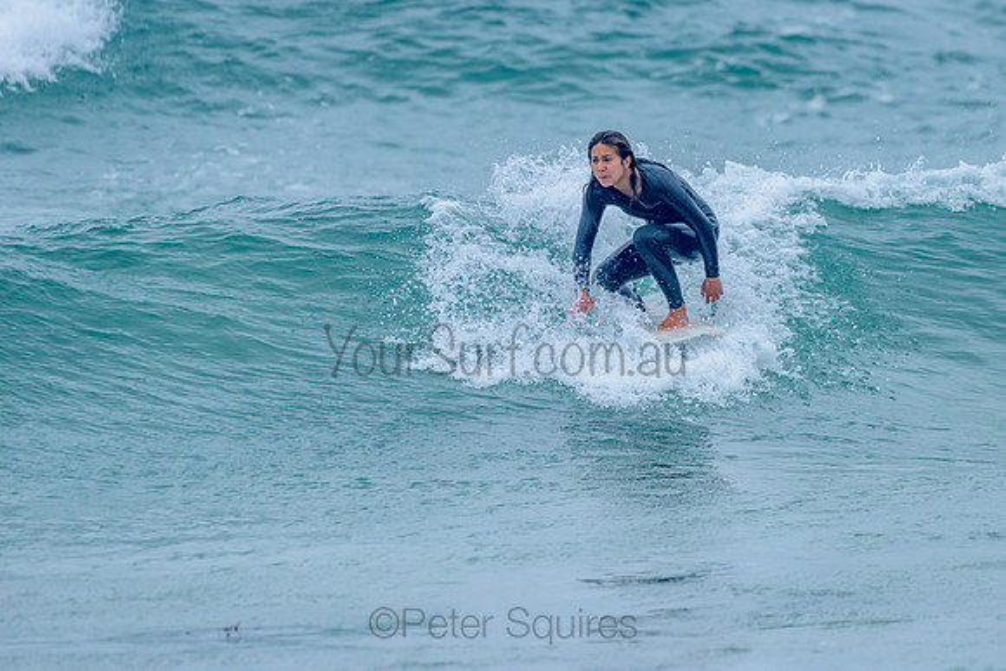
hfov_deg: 3.3
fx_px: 17545
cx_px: 615
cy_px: 276
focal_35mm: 628
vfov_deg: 2.2
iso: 800
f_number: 5.6
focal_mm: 500
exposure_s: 1/2000
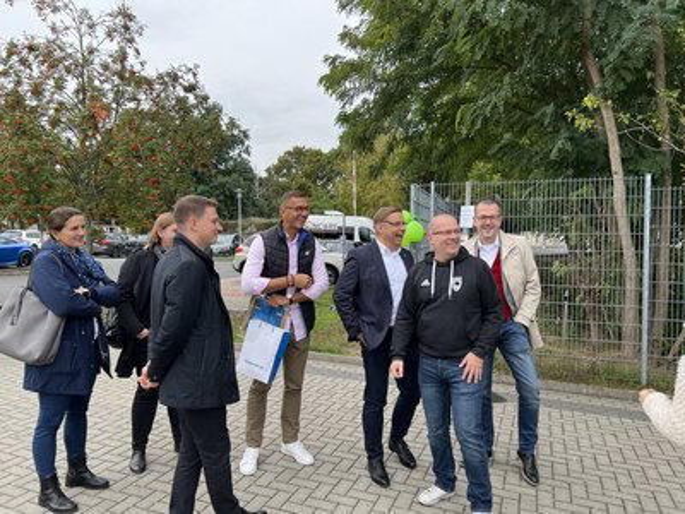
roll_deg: +1.5
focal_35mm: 26
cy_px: 257
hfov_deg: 67.3
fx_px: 515
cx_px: 342
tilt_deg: -0.7
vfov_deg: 53.1
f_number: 1.5
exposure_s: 1/909
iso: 50
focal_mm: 5.7
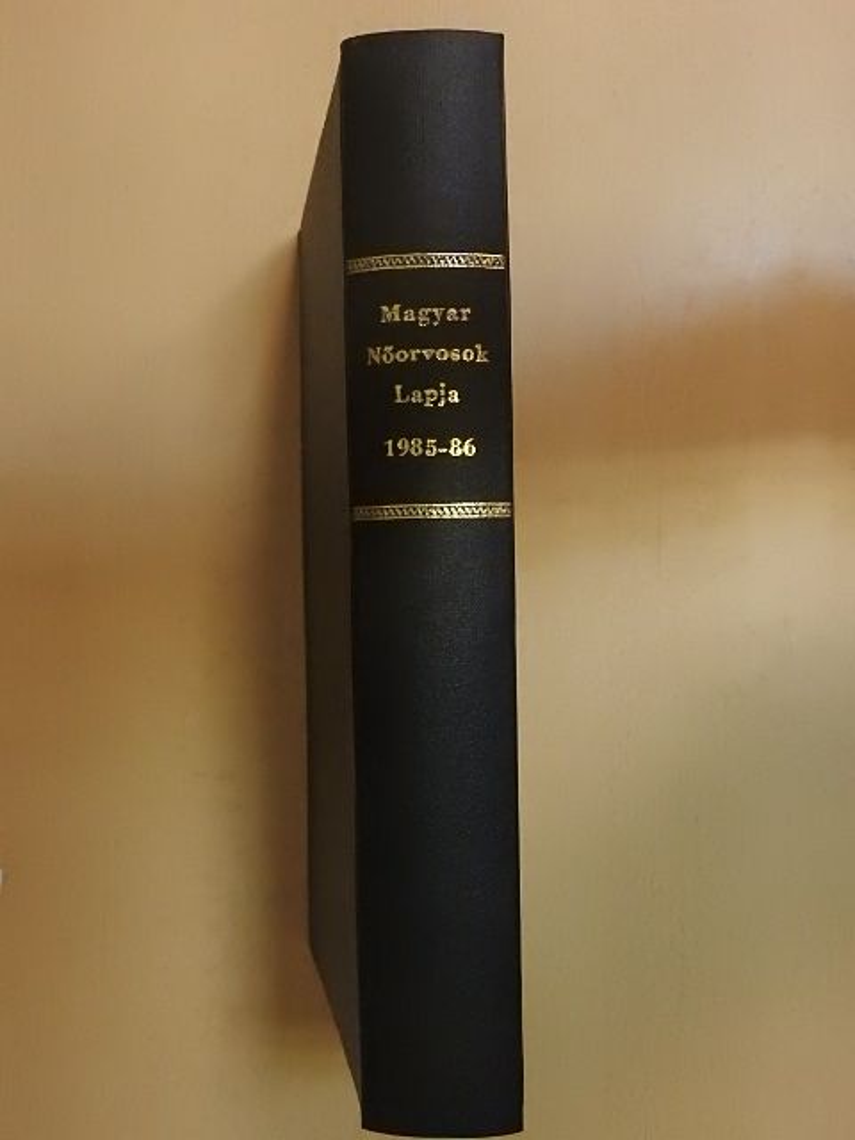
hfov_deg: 32.2
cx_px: 428
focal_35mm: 45
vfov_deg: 42.1
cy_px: 570
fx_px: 1482
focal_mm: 8.1
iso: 1400
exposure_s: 1/80
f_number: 4
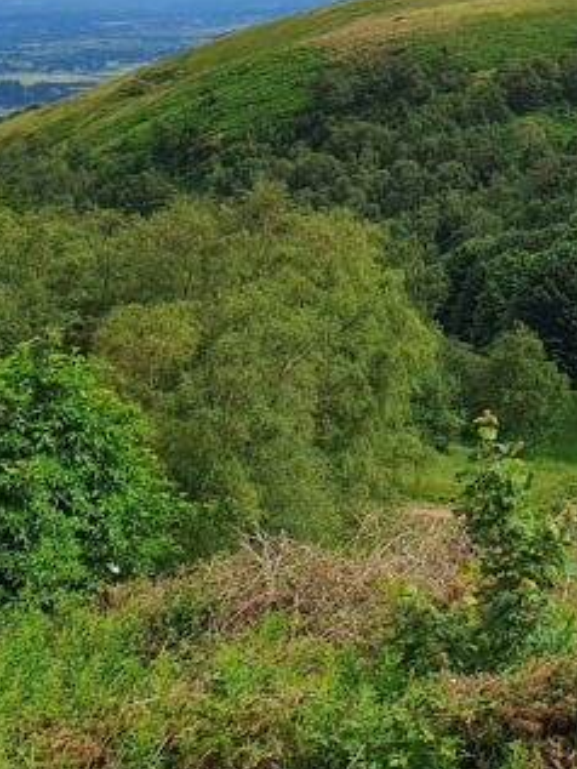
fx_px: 1866
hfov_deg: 15.7
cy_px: -70
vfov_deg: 22.1
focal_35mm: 84
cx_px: 953
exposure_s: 1/2168
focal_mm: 4.32
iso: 50
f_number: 2.4
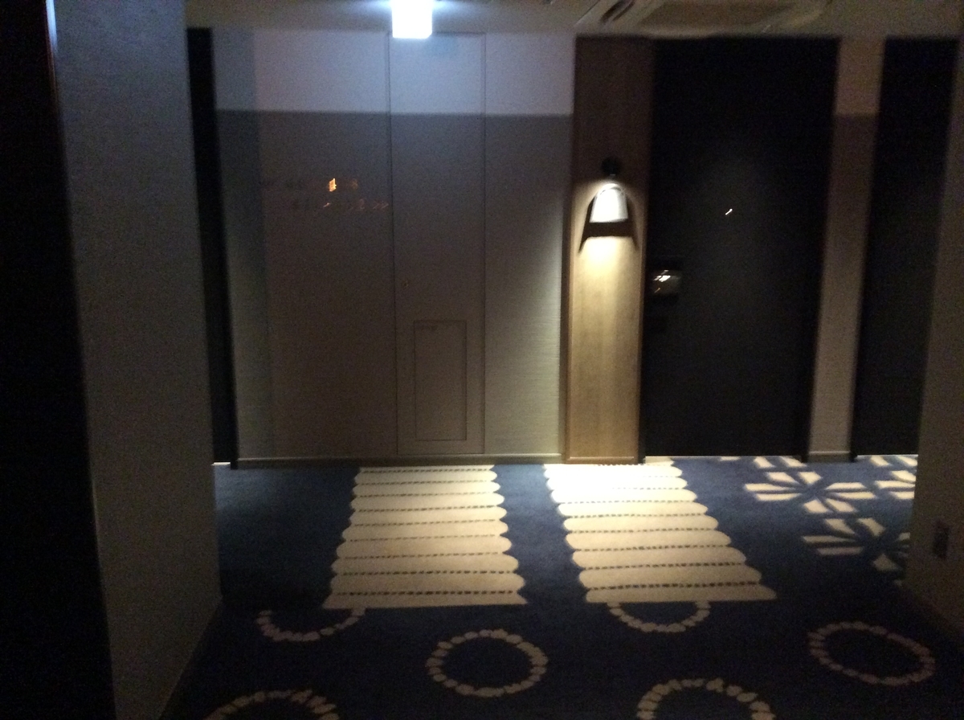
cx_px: 482
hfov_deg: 56.9
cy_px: 360
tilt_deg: -10.3
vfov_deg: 44.0
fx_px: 890
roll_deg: -2.2
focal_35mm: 32
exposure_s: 1/15
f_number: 2.4
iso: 500
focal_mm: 3.3
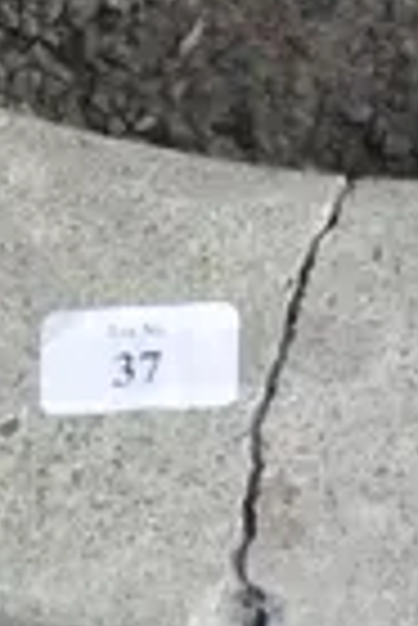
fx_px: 5837
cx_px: 589
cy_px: -194
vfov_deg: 6.1
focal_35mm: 336
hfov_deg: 4.1
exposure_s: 1/80
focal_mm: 22
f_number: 4.7
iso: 200
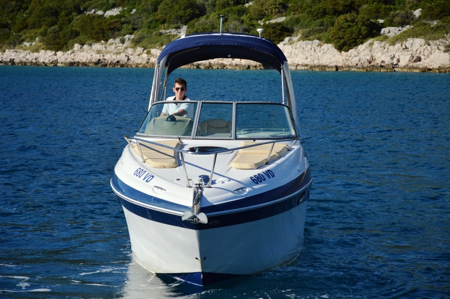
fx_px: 1405
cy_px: 150
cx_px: 225
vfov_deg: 12.2
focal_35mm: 112
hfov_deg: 18.2
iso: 360
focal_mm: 75
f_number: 5
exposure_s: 1/4000
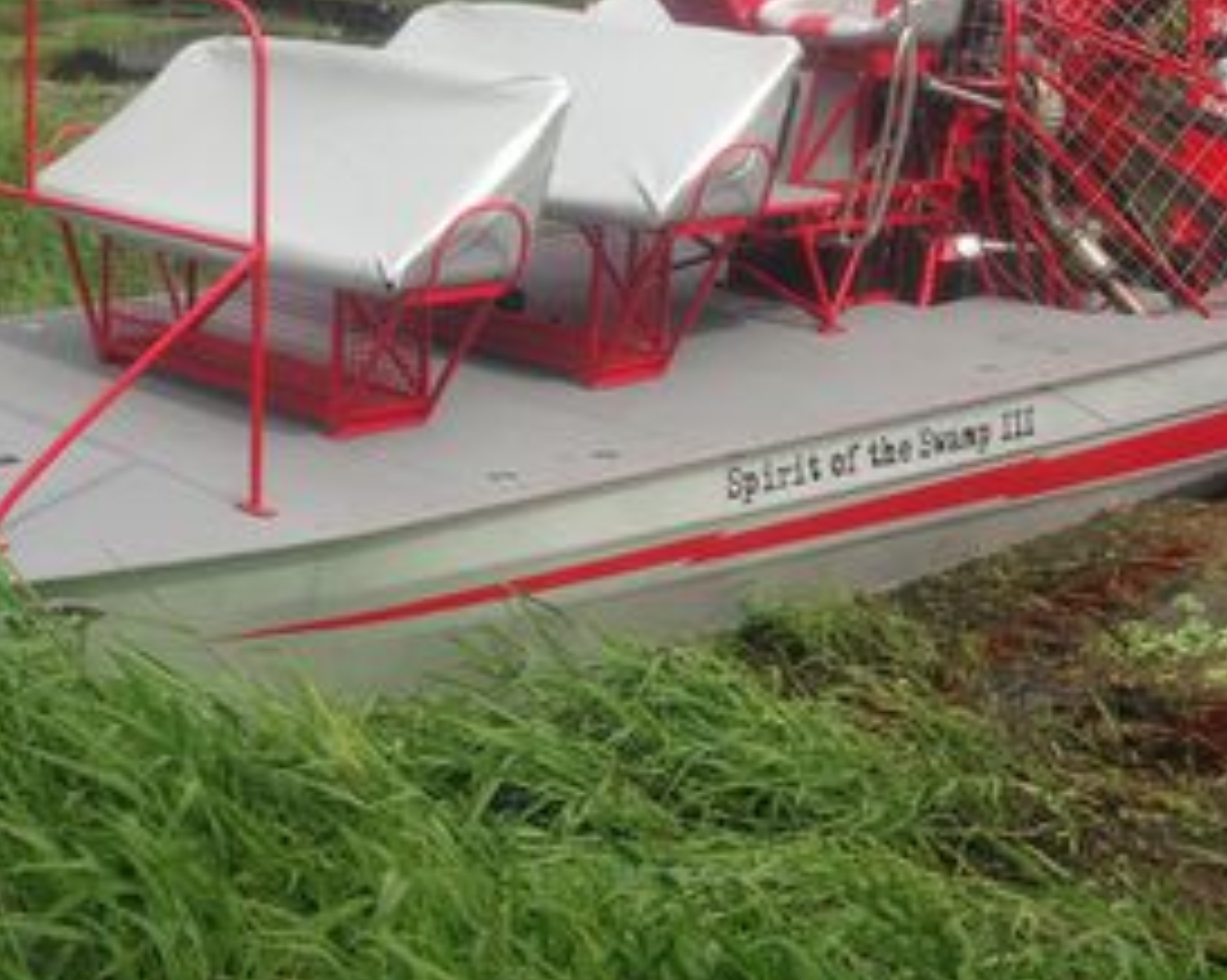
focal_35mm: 59
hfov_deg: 31.9
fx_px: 2141
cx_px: 503
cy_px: 232
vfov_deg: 25.4
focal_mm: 4.12
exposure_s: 1/903
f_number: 2.4
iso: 50
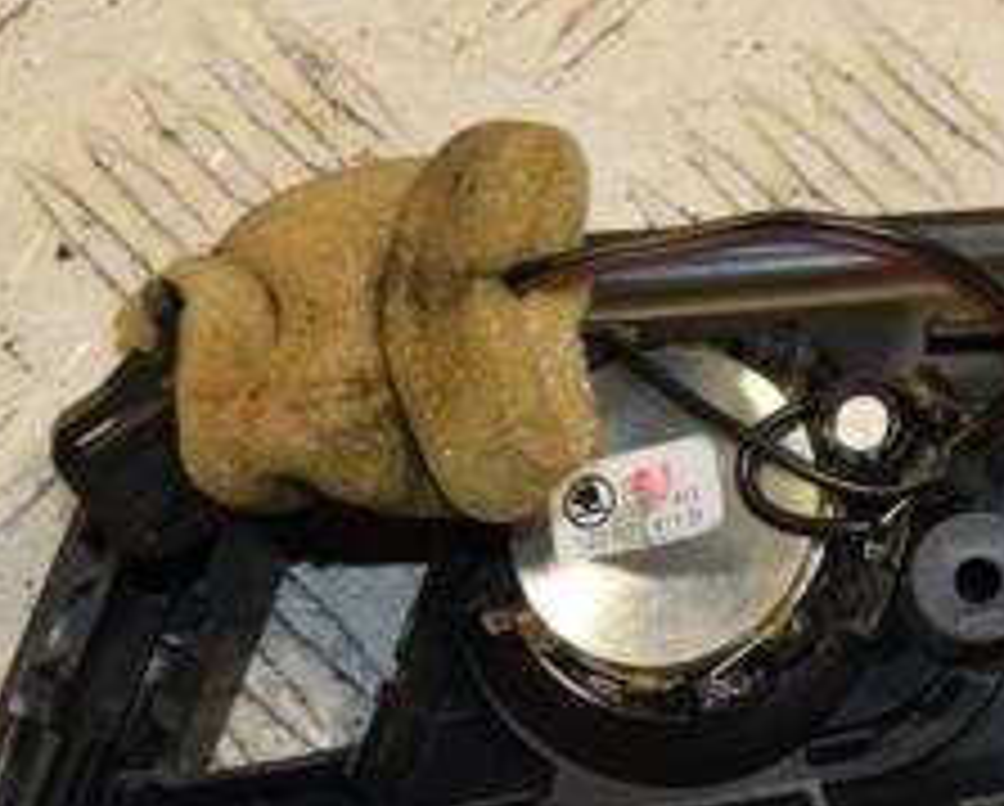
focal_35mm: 189
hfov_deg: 10.1
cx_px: 1153
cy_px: 527
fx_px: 5623
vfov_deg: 8.2
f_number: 9
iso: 800
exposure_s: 1/200
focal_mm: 50
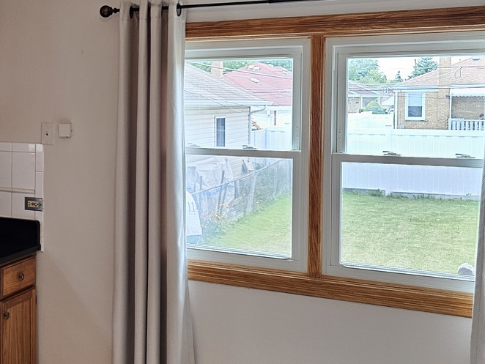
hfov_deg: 36.1
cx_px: 59
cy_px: 127
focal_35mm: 50
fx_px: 701
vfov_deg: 29.0
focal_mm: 6.3
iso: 200
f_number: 1.7
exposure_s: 1/180
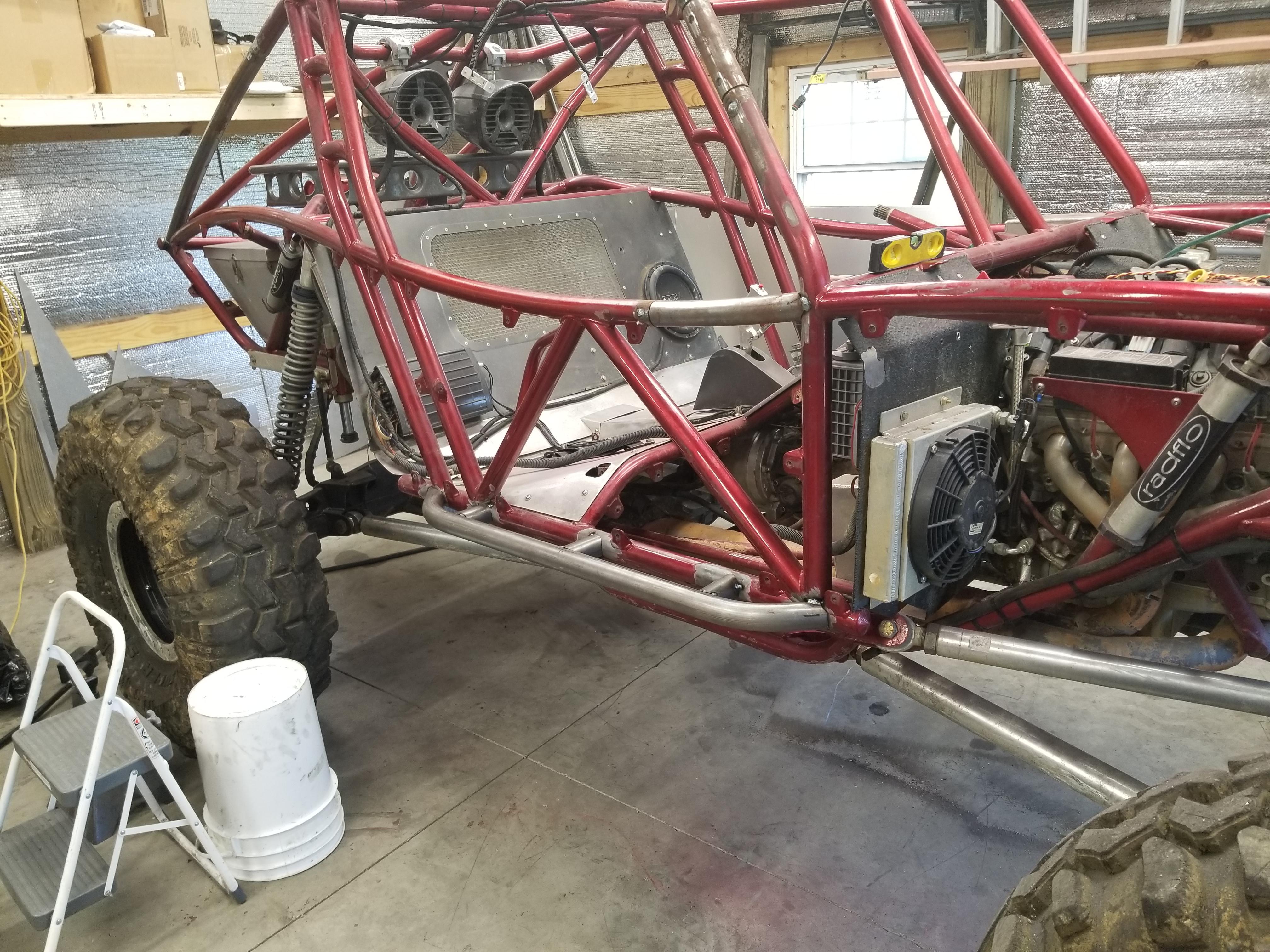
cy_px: 476
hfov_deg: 67.3
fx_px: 954
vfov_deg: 53.1
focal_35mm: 26
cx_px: 635
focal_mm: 4.25
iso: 100
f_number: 1.7
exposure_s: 1/60
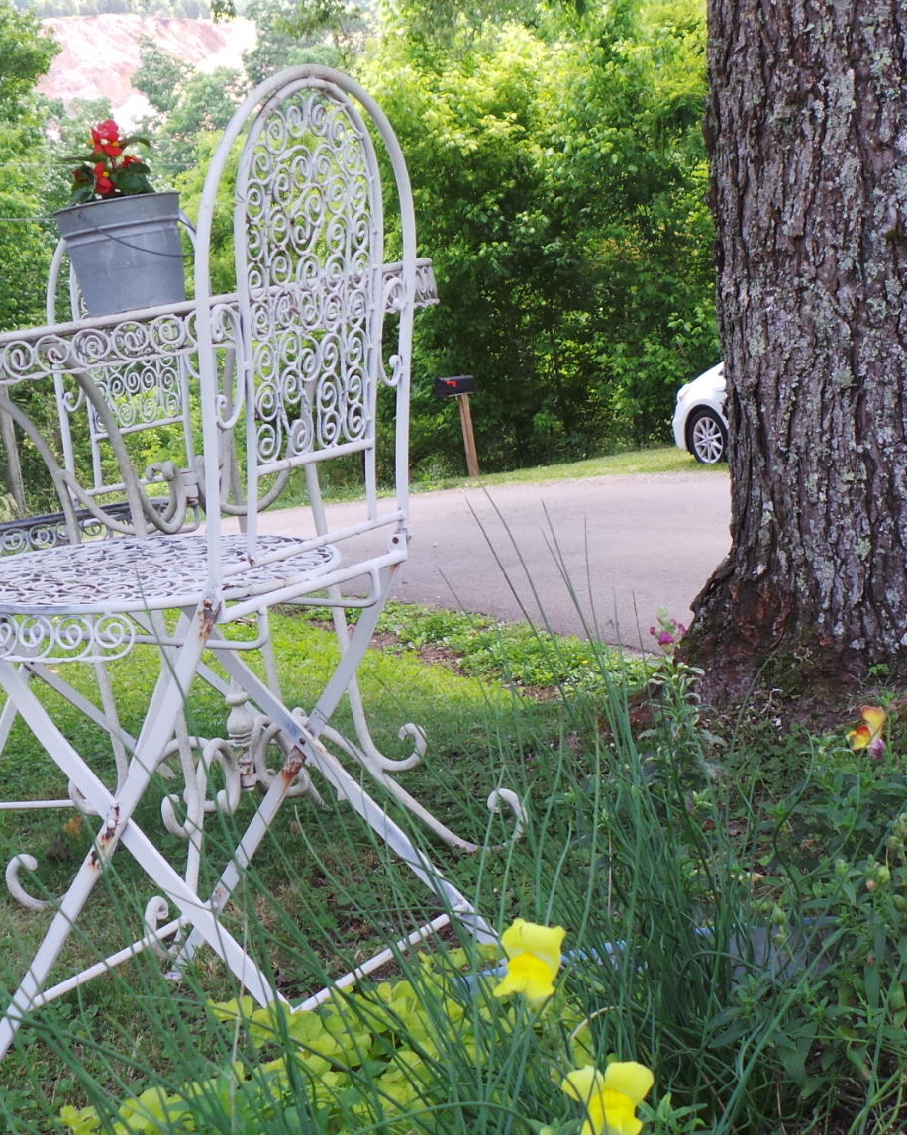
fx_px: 2384
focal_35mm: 71
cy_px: 604
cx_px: 612
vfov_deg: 26.8
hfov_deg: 21.5
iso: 100
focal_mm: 7.5
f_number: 4
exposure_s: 1/60
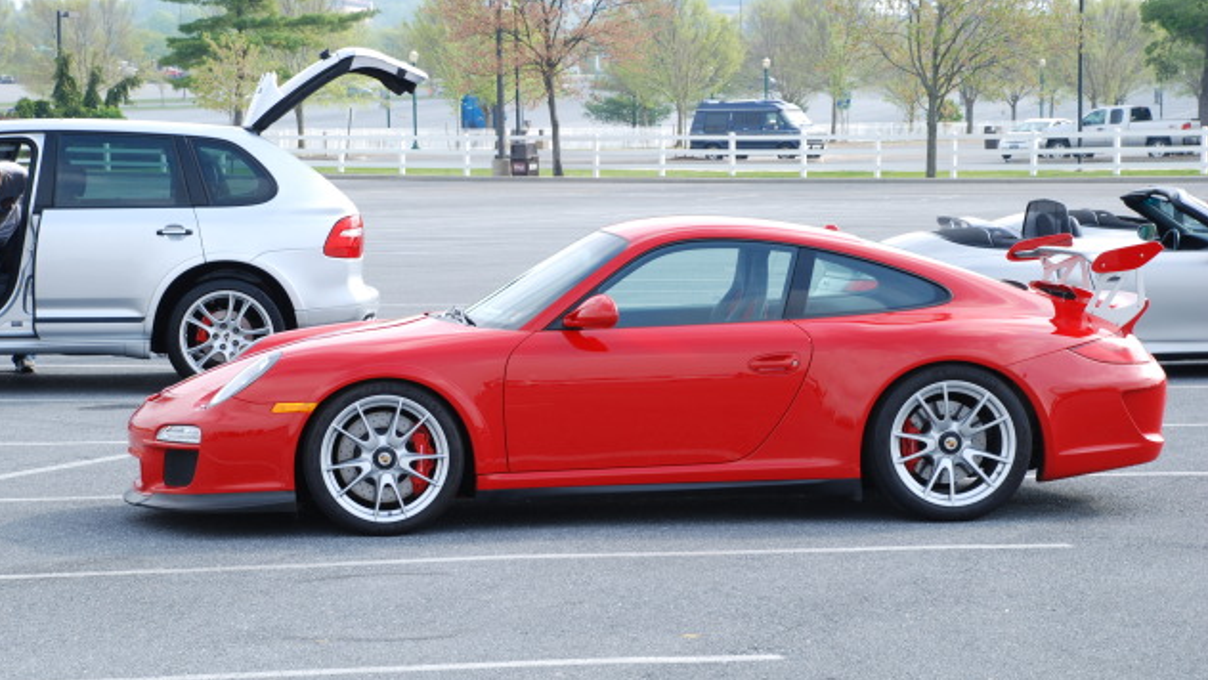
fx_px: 3364
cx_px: 599
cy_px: 376
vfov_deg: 11.5
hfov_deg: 20.4
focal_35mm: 105
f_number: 10
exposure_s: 1/60
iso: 100
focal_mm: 66
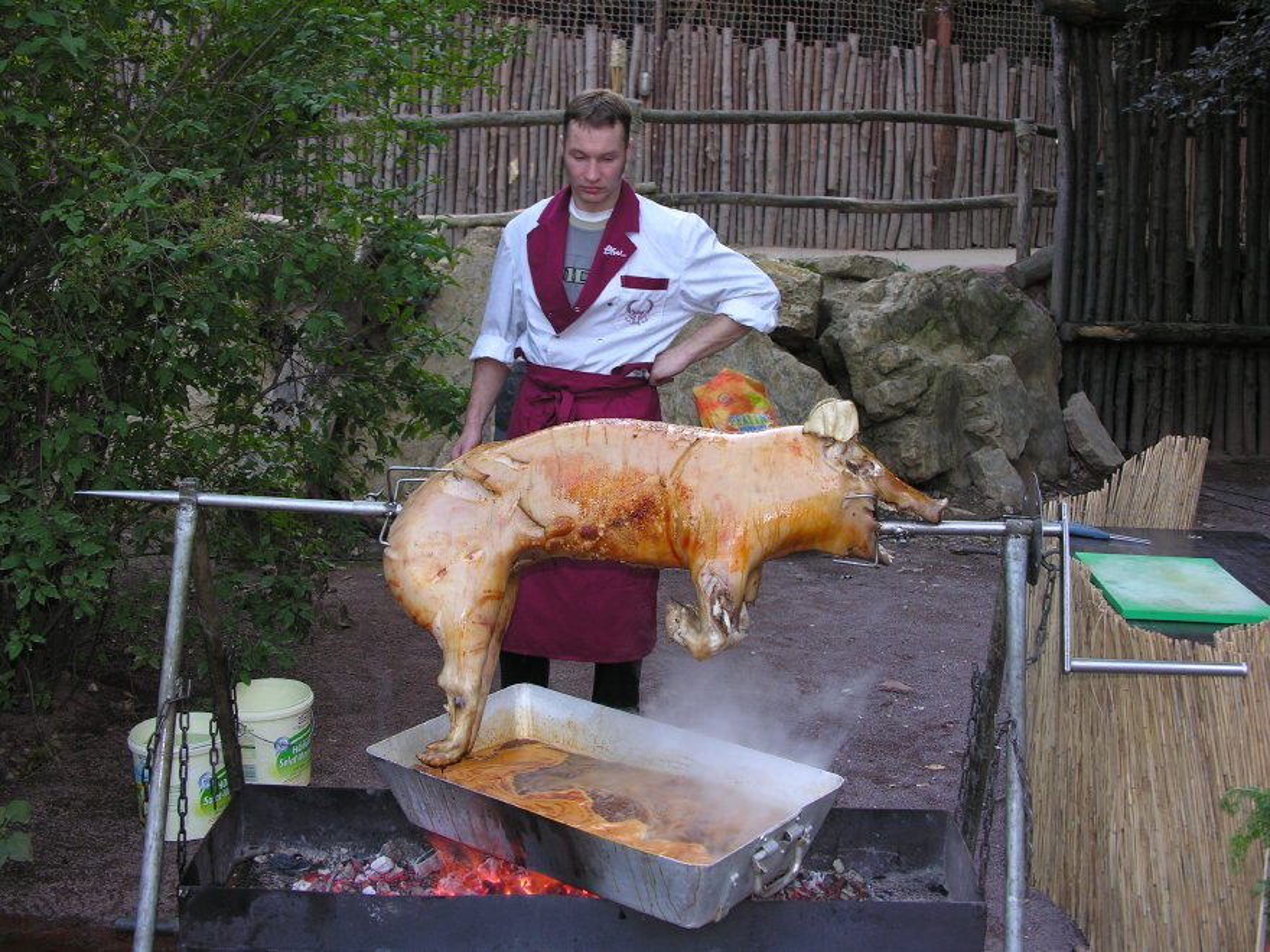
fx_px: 1578
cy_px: 476
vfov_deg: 33.6
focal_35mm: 43
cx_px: 635
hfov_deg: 43.9
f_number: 2.9
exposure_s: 1/30
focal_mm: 11
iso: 50
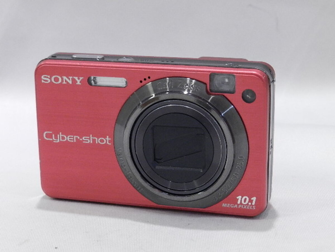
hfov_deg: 23.3
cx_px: 168
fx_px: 813
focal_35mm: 84
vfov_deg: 17.6
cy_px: 126
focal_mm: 14.9
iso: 800
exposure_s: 1/60
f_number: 4.4
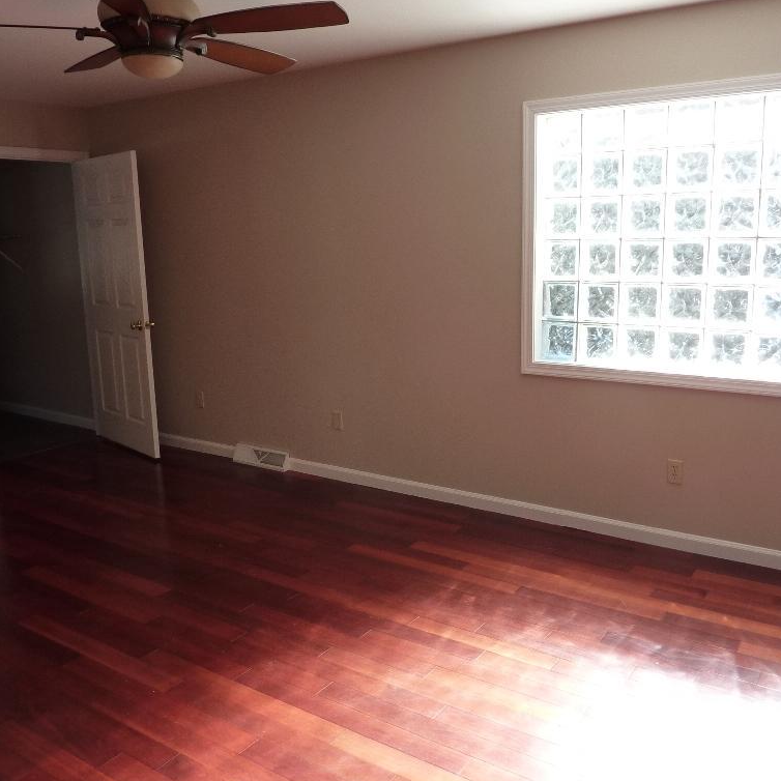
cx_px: 395
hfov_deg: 54.0
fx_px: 766
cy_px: 392
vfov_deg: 54.0
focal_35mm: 30
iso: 125
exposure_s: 1/60
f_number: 3.3
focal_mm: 4.1
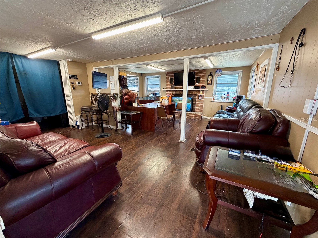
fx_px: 129
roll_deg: +0.4
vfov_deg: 85.7
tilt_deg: -13.0
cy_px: 119
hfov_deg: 102.1
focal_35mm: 14
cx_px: 159
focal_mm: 2.22
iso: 200
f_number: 2.2
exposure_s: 1/60
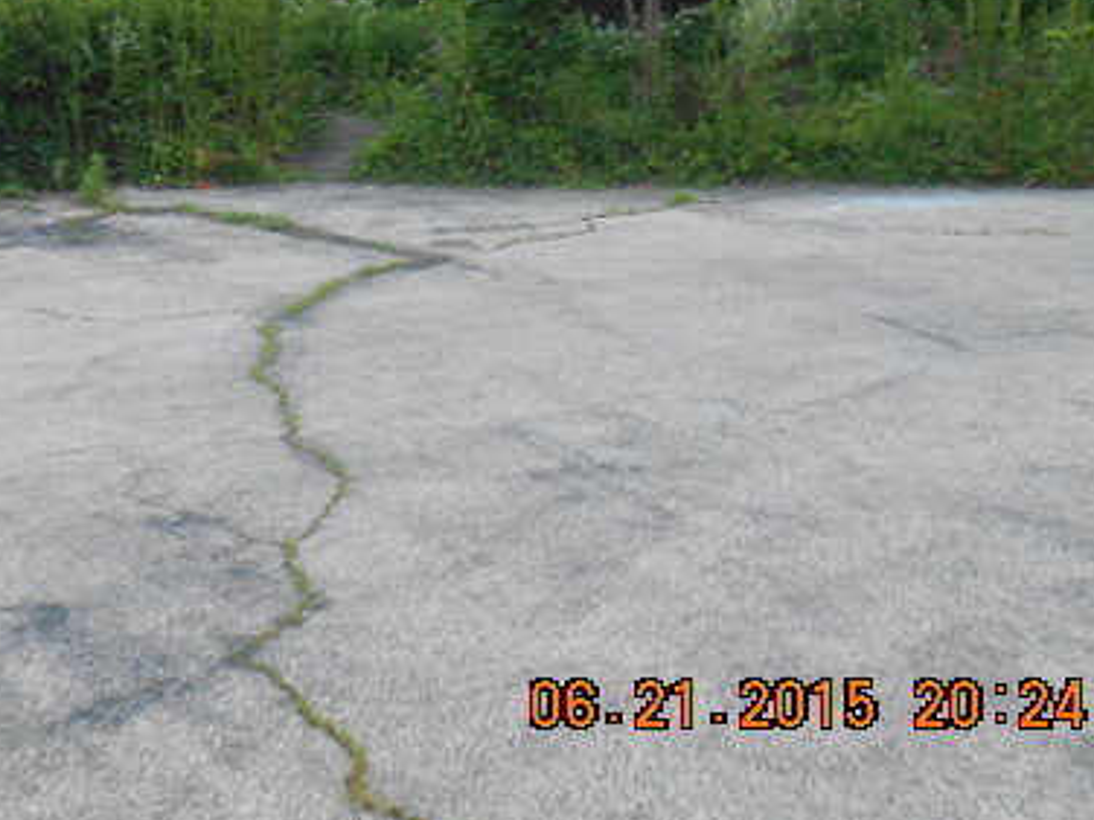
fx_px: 1612
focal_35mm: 51
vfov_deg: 27.9
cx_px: 233
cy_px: 142
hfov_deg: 36.3
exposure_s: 1/25
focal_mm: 5.3
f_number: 3.8
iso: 450
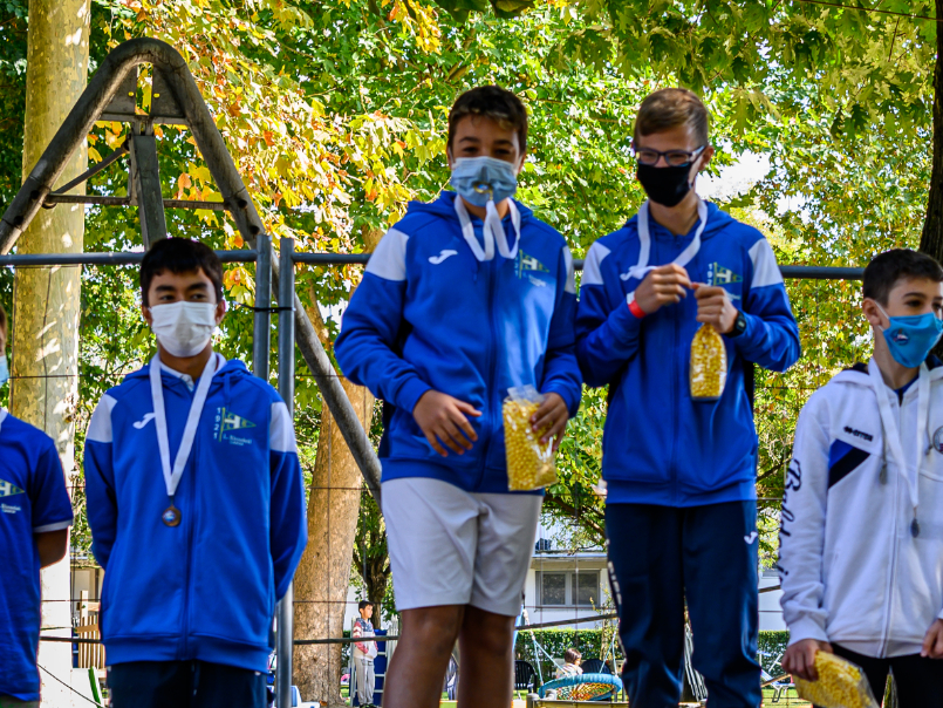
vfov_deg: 13.4
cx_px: 610
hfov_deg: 17.8
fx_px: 2997
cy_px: 493
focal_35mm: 110
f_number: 4.5
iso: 50
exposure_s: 1/100
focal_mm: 45
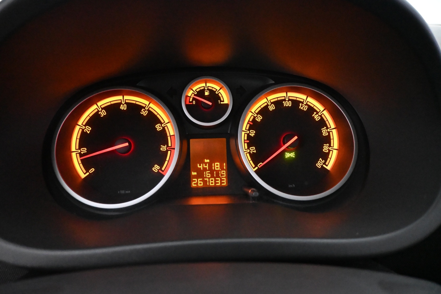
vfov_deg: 53.1
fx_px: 294
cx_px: 220
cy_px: 147
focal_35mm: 24
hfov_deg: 73.7
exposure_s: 1/60
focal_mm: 16
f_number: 3.5
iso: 9000
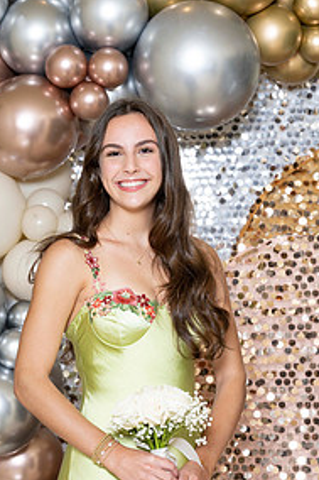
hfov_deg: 8.6
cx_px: 120
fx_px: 2129
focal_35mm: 160
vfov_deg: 12.8
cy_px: 346
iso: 250
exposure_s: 1/200
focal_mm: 101
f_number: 5.6
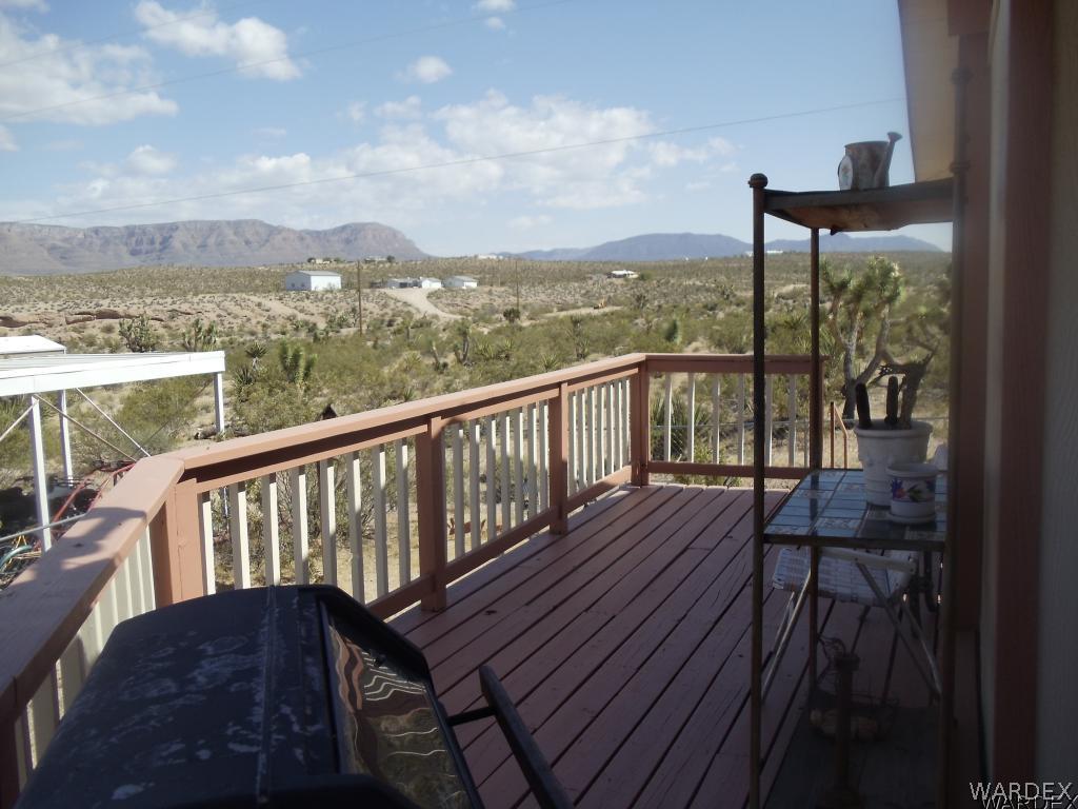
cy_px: 404
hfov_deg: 42.9
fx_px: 1370
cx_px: 539
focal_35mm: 44
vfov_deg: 32.9
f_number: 7.1
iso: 80
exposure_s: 1/200
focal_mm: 6
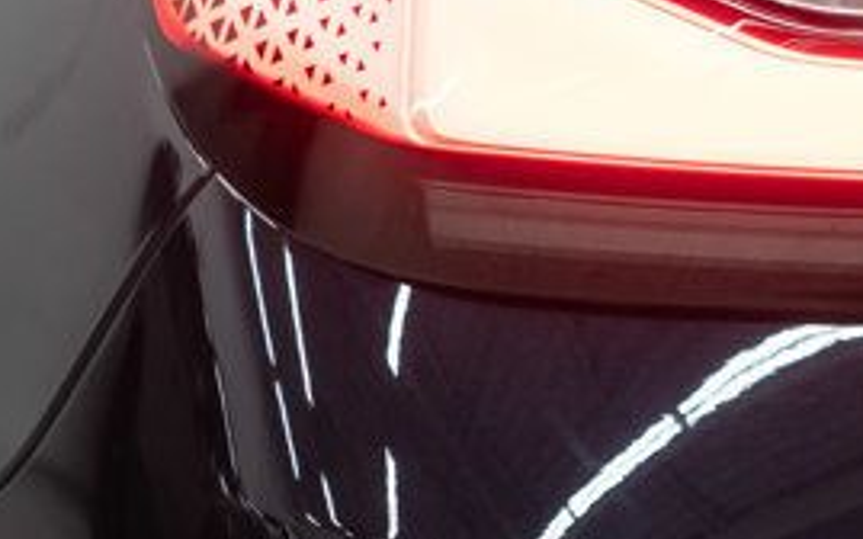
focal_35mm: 163
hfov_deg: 12.1
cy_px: 43
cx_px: 1421
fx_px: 3833
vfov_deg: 8.0
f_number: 3.2
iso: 200
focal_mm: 28
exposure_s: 1/50
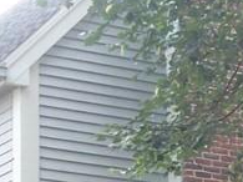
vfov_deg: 7.0
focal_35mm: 205
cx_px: 157
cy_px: 363
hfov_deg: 9.7
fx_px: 1438
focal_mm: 6.4
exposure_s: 1/60
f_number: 3.9
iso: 80
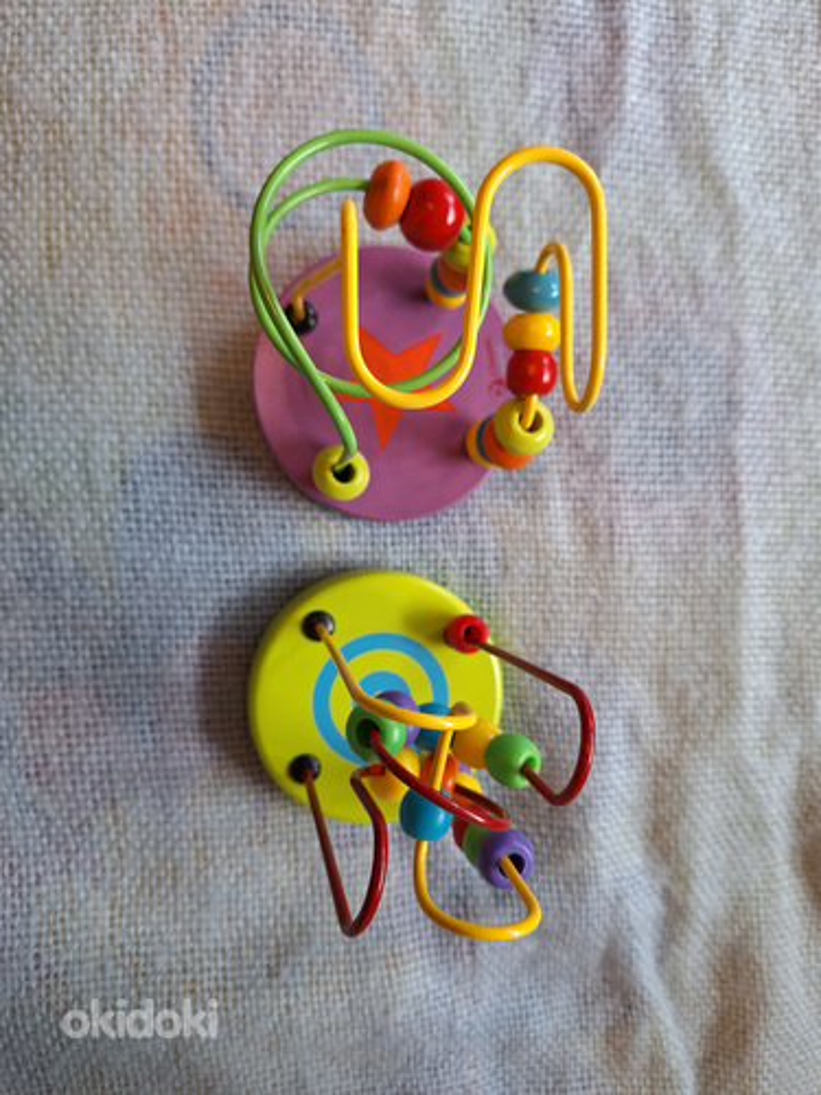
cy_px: 548
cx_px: 410
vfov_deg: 73.9
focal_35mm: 23
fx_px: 727
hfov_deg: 58.9
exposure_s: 1/50
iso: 100
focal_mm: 5.54
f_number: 1.8
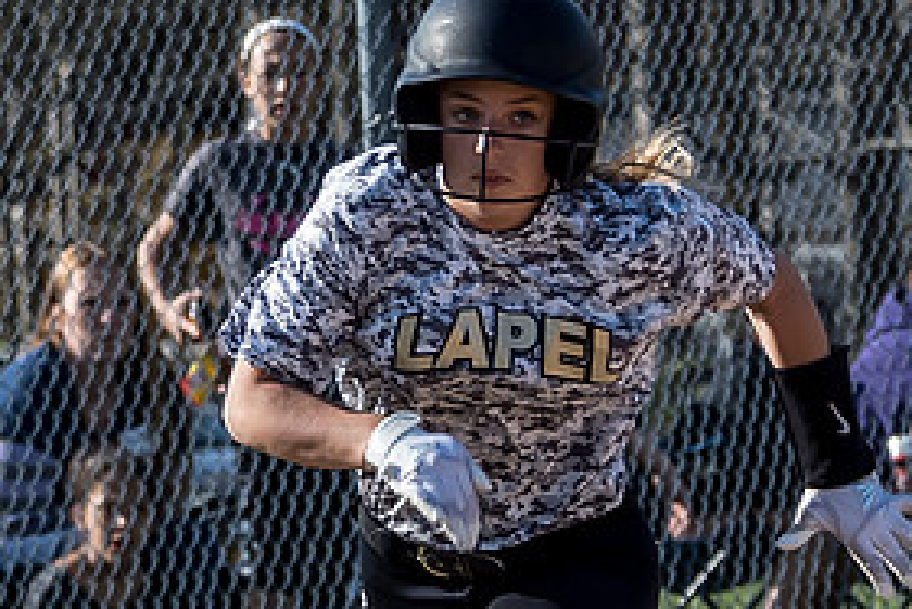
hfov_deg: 2.4
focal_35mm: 853
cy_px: 620
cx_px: 611
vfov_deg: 1.6
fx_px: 21620
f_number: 5
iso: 400
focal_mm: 116
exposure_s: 1/1250
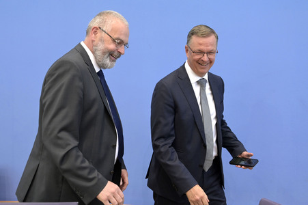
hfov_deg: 44.5
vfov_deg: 30.5
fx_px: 376
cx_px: 154
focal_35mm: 44
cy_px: 102
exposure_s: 1/400
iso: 4000
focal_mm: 44
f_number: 5.6
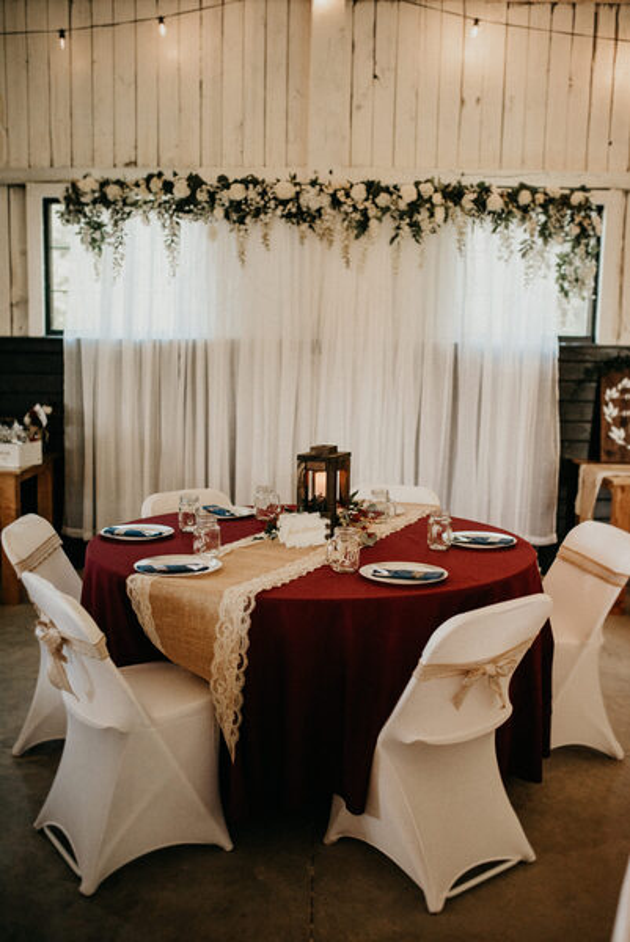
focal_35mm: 35
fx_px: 917
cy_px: 471
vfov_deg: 54.4
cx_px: 315
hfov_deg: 37.9
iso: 1250
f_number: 1.8
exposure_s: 1/1000
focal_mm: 35
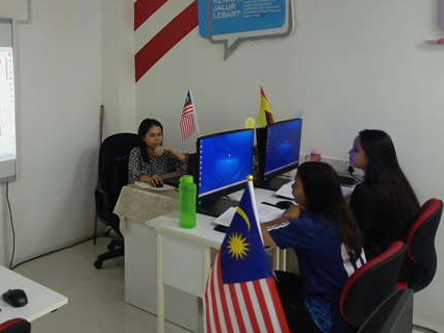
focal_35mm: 39
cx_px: 114
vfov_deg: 36.0
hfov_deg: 46.3
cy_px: 87
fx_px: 500
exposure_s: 1/25
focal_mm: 3.46
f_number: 2.2
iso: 384
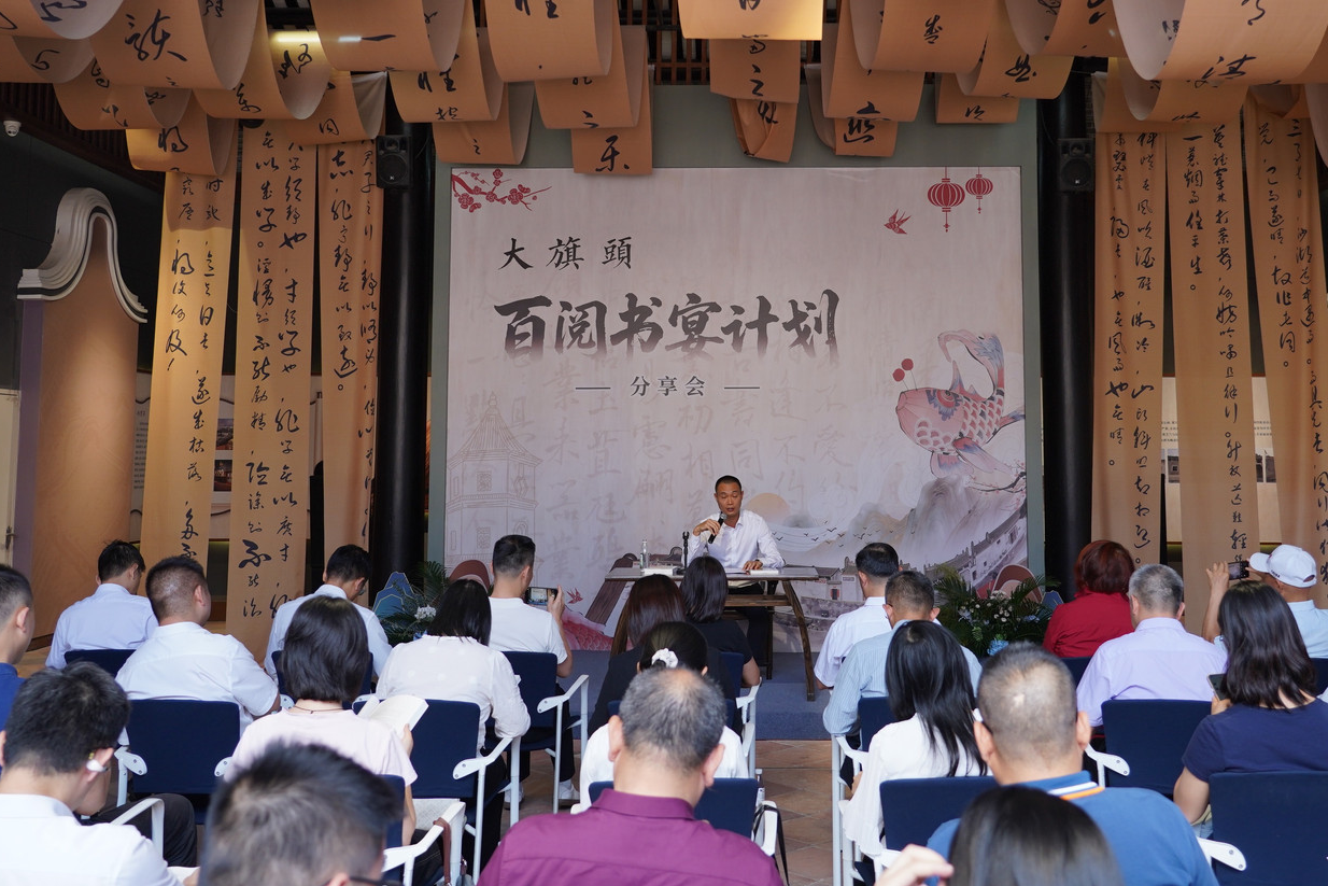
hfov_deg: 54.3
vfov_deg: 37.7
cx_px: 725
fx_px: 1291
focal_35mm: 35
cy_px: 342
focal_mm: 27
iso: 500
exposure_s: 1/161
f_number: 4
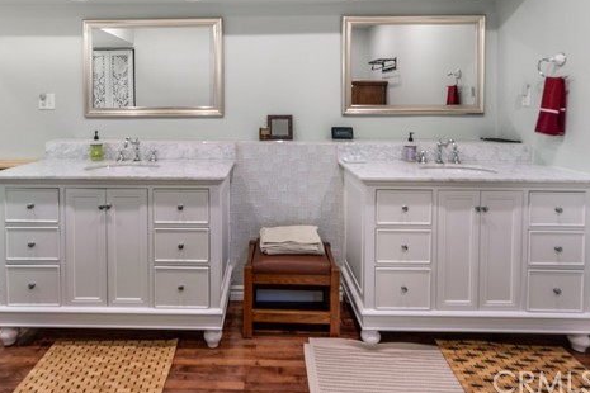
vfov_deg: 56.0
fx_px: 361
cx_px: 259
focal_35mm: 22
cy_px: 131
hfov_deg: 78.2
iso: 400
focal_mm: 16
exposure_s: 1/5
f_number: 7.1
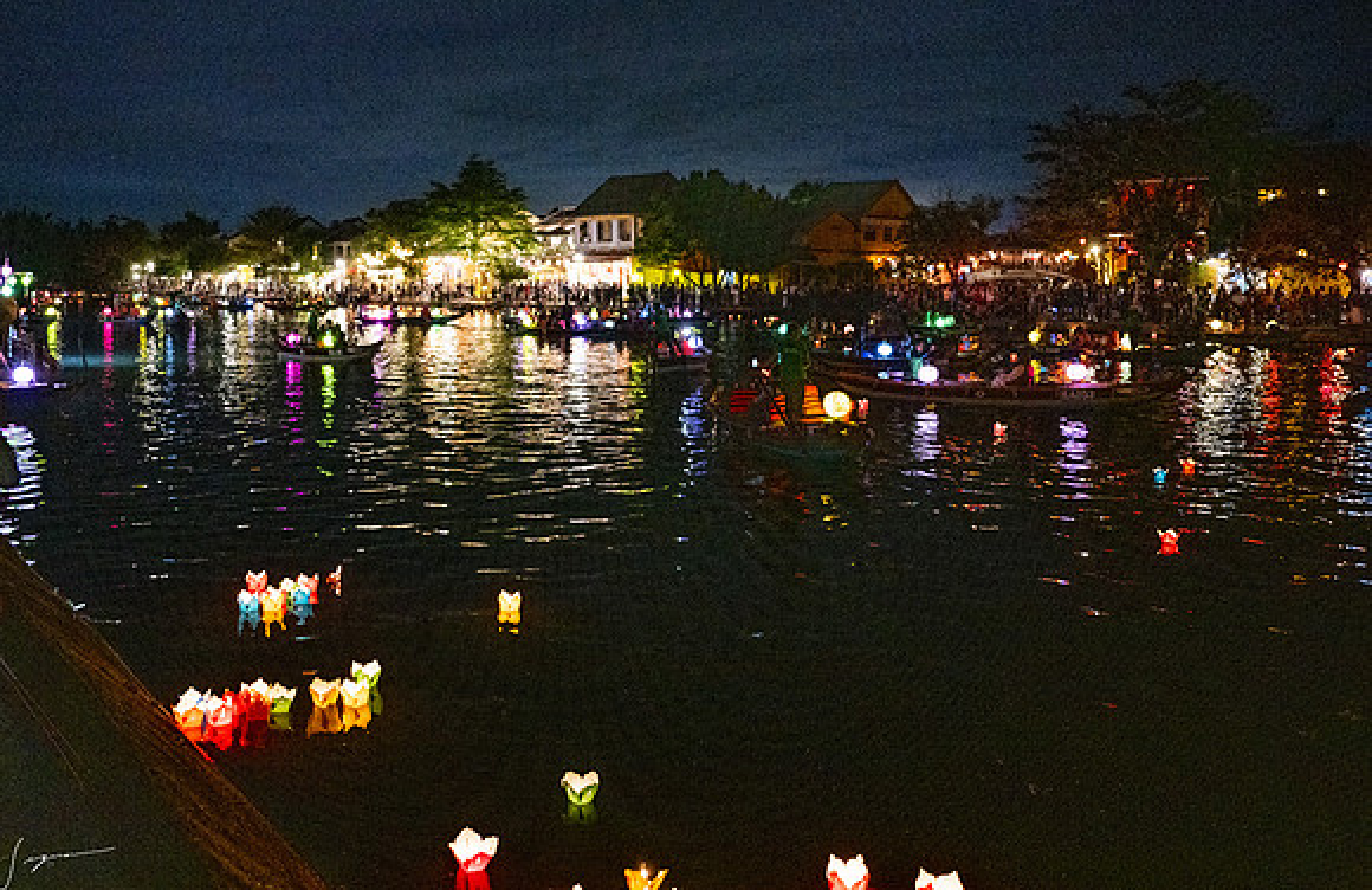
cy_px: 345
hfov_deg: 57.7
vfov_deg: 39.4
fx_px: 1235
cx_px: 554
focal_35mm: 33
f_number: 2.8
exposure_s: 1/100
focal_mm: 26
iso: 3200
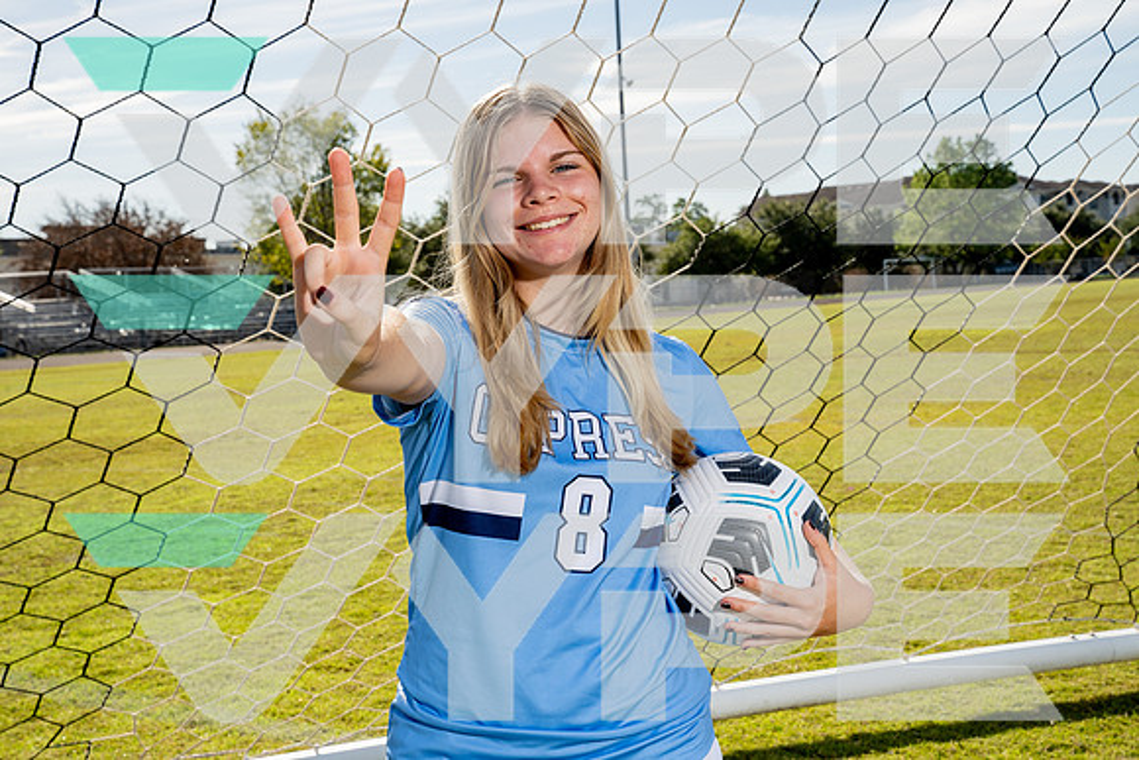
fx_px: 1740
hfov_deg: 36.2
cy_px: 380
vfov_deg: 24.6
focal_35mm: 55
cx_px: 570
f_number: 11
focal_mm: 55
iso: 200
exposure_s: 1/250
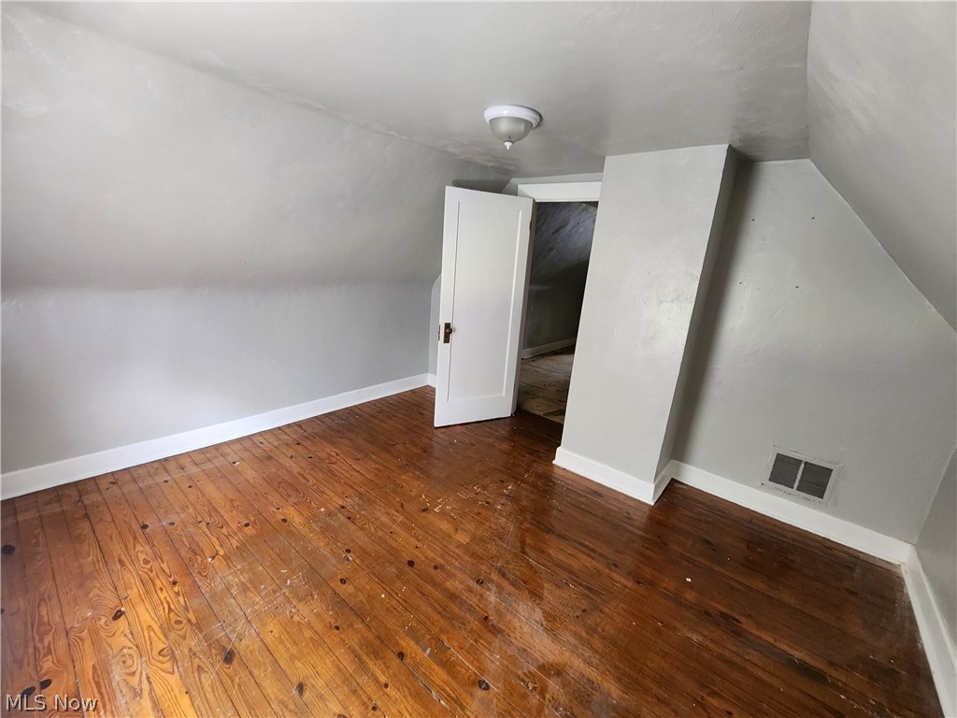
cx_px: 478
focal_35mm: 13
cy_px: 359
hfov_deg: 106.2
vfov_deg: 89.9
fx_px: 359
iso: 400
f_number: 2.2
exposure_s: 1/30
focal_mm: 2.2
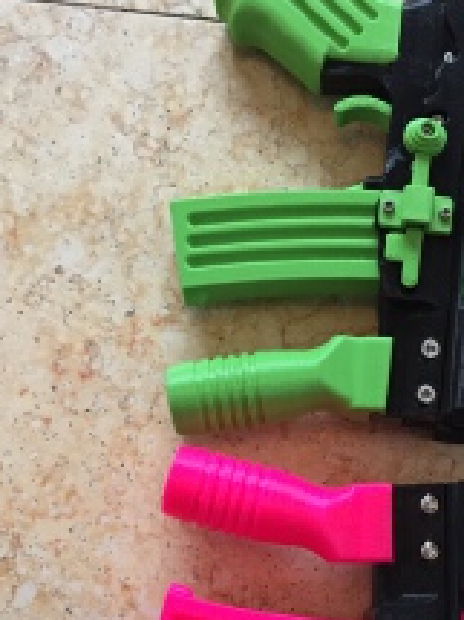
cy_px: 505
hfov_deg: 26.7
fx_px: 966
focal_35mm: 54
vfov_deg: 34.4
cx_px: 343
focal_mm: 4.15
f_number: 2.2
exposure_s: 1/33
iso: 250
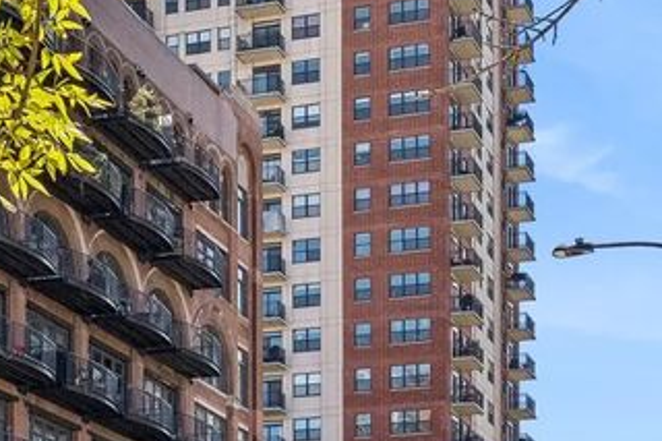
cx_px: 304
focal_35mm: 96
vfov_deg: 14.2
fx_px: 1764
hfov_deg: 21.2
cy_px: 243
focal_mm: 30
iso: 400
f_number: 8
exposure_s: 1/1250
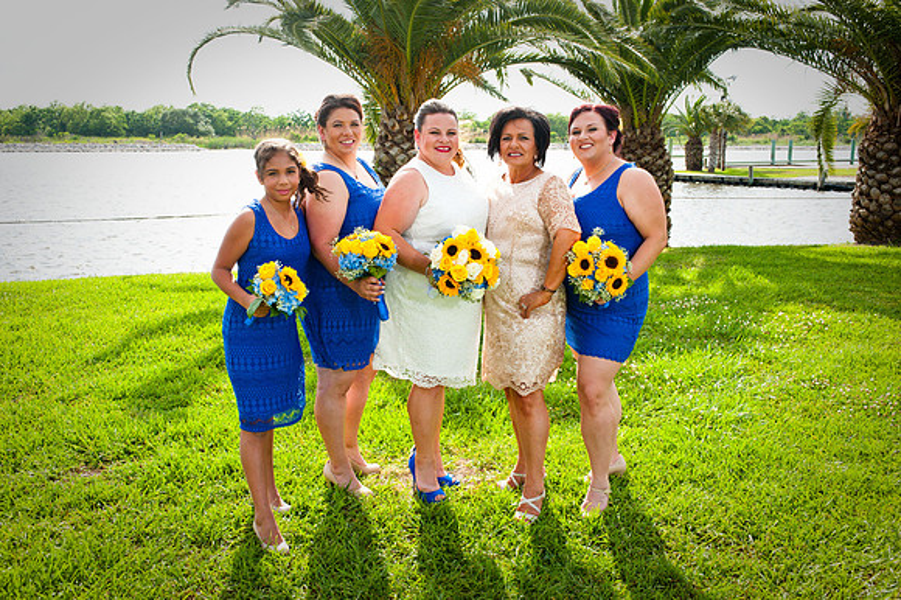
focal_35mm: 35
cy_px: 300
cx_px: 450
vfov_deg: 37.8
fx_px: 875
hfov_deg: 54.5
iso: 160
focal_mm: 35
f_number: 8
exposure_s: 1/320
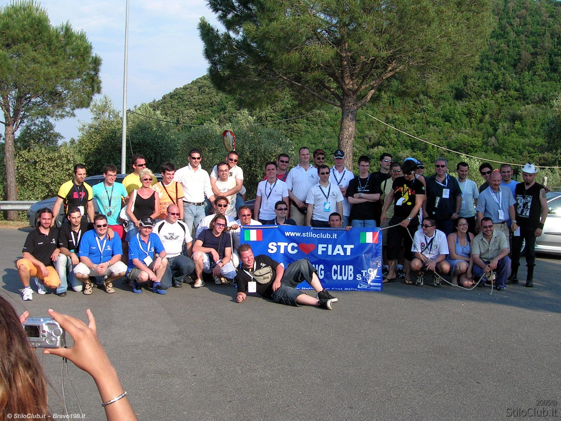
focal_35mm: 44
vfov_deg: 32.9
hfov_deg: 42.9
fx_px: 713
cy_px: 210
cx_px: 280
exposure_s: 1/271
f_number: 5.1
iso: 50
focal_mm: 6.7
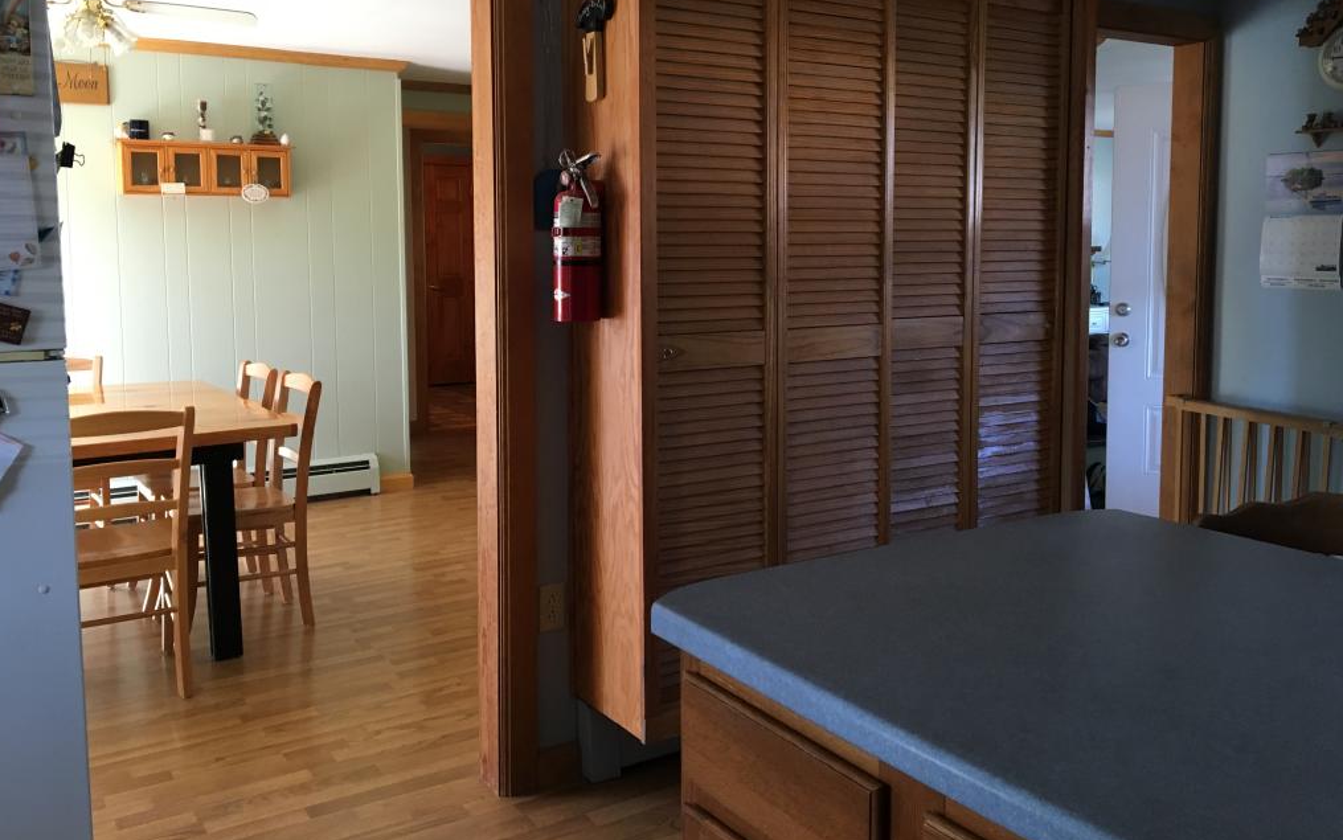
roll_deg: +0.6
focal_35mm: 31
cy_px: 339
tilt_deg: -4.8
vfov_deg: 40.5
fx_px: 1135
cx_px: 667
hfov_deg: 61.2
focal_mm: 4.15
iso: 100
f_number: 2.2
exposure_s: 1/30
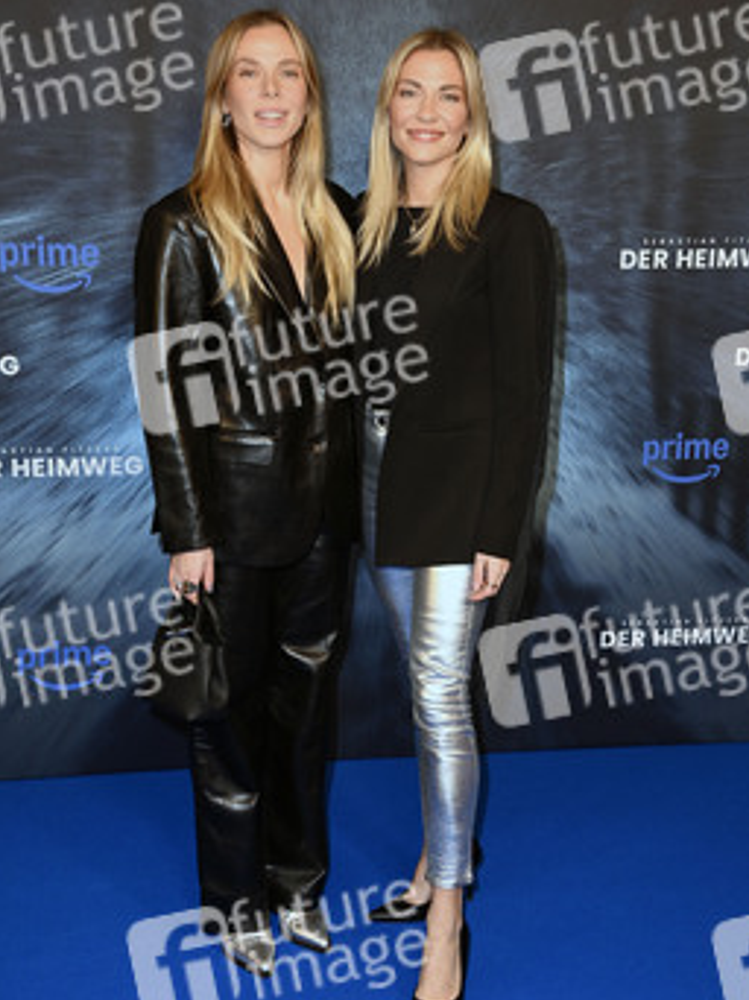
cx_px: 363
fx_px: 1560
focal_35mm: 54
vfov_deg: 35.6
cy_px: 512
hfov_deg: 27.0
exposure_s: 1/250
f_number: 6.3
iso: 1600
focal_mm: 48
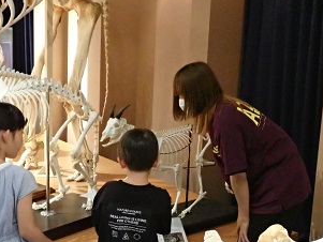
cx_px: 102
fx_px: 495
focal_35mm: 53
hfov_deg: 35.7
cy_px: 156
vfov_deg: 27.4
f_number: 2.7
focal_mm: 6.83
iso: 4000
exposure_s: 1/160
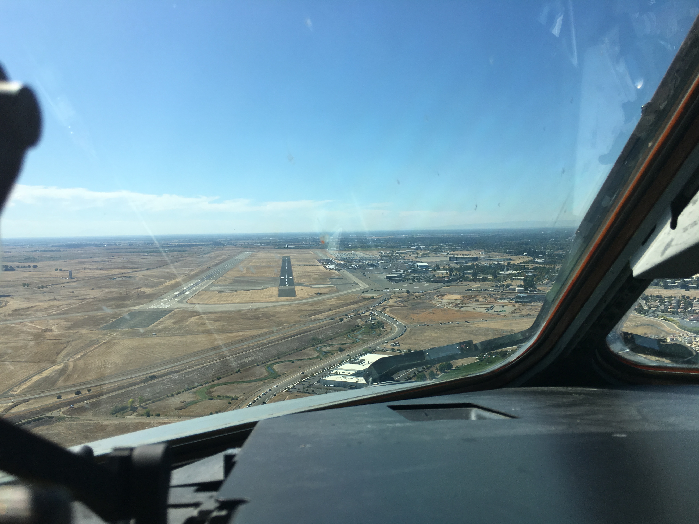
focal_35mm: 29
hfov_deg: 61.7
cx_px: 350
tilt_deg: -0.7
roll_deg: -0.7
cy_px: 262
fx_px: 586
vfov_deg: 48.2
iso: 25
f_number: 2.2
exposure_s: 1/1508
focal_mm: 4.15
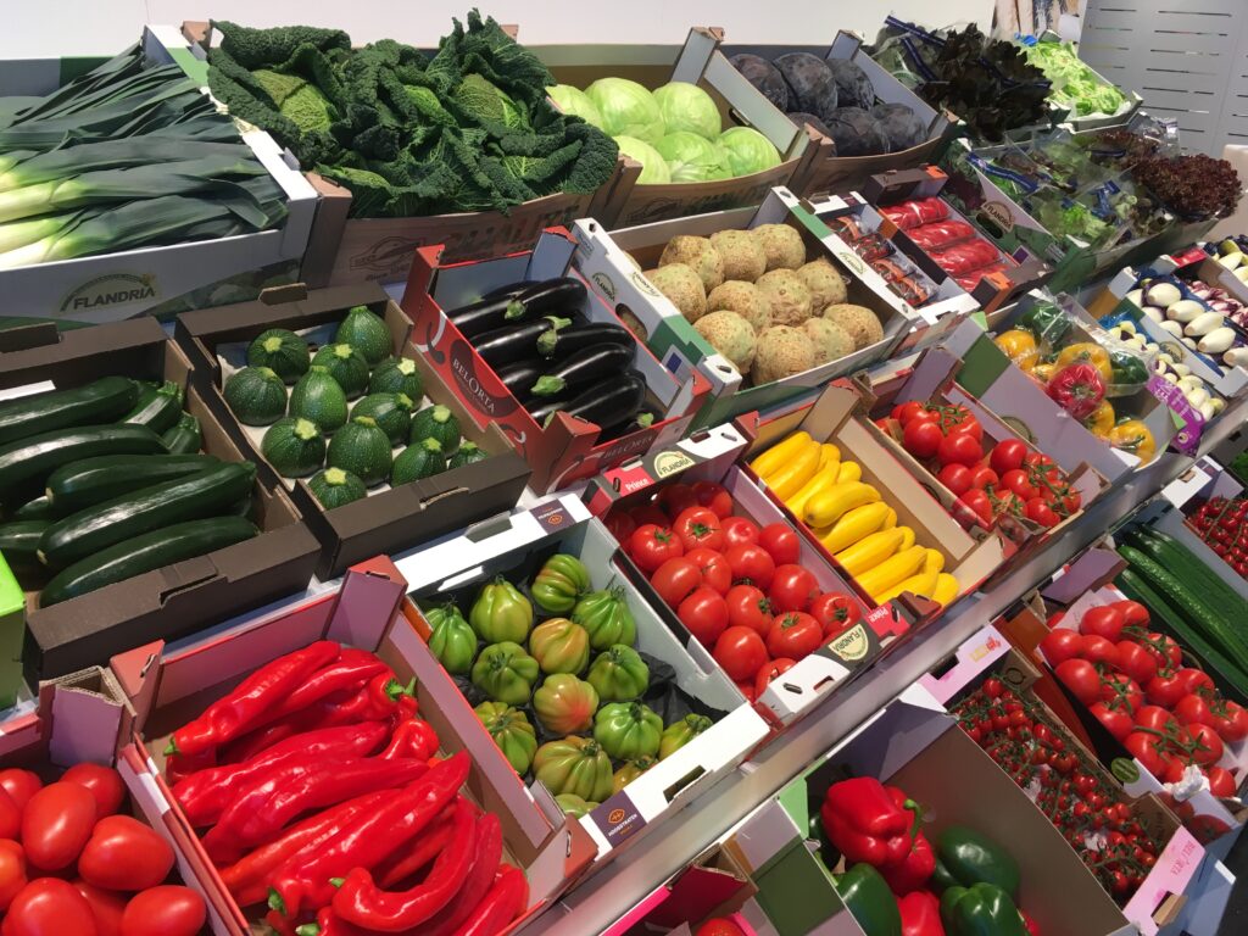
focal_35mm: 29
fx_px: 1046
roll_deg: -1.7
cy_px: 468
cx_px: 624
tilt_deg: -22.9
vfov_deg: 48.2
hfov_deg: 61.7
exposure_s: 1/33
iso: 25
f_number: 2.2
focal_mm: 4.15
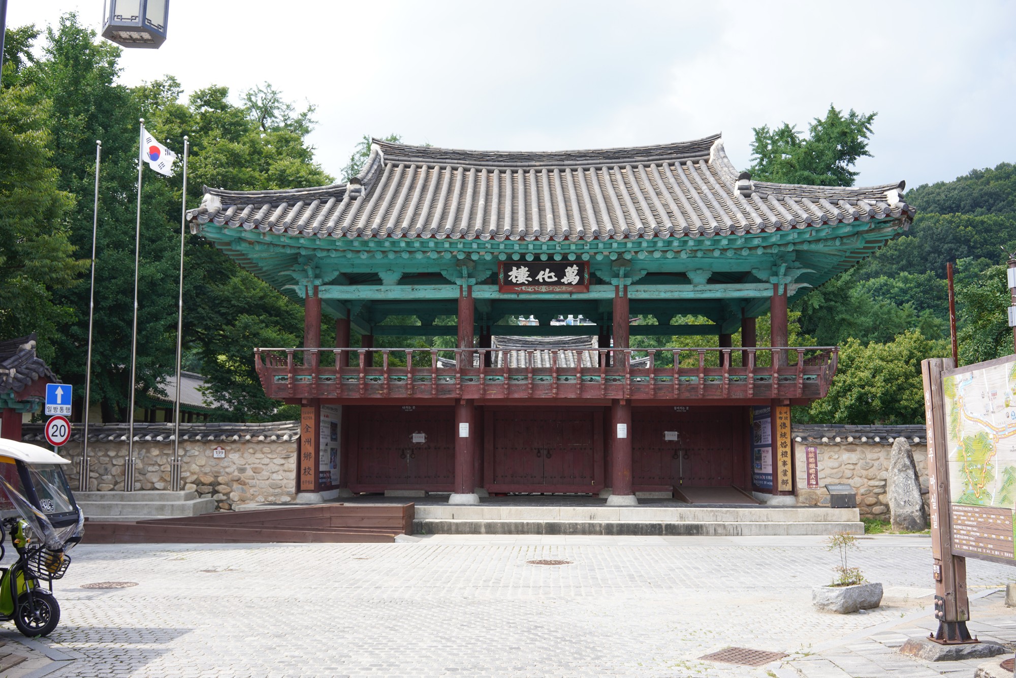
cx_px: 508
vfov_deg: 37.9
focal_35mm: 35
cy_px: 339
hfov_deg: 54.4
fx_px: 988
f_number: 10
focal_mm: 35
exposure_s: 1/100
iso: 200
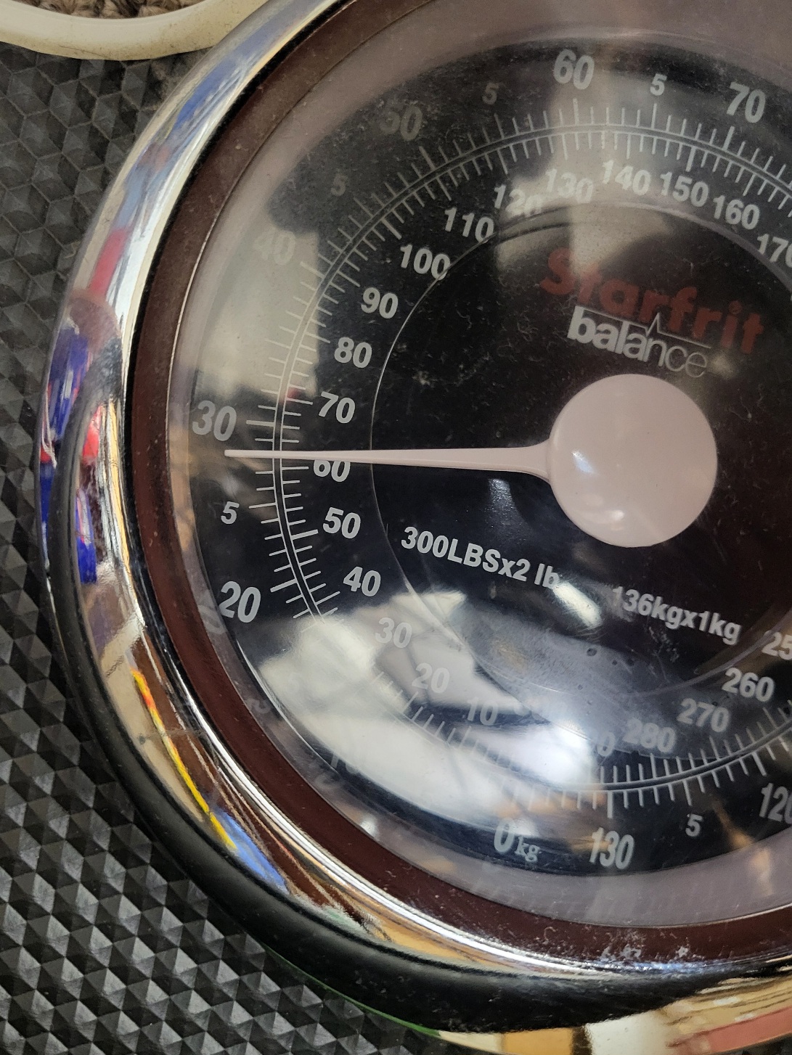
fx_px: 793
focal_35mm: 26
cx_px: 396
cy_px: 528
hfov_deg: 53.1
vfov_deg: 67.3
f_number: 1.8
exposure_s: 1/24
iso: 640
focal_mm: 5.4
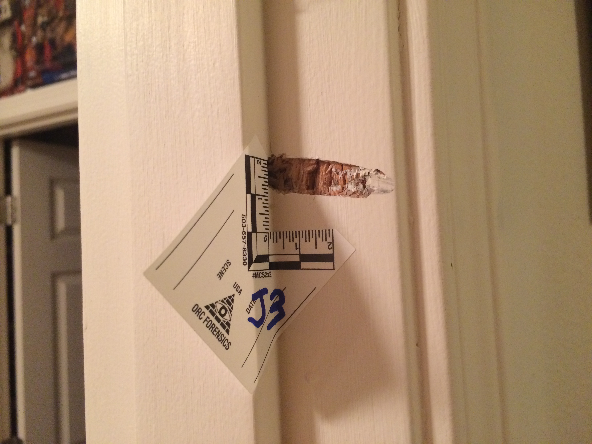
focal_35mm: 29
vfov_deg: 48.2
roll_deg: +3.0
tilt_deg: +1.6
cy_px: 222
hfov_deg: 61.7
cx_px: 296
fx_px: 496
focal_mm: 4.15
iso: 250
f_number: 2.2
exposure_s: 1/30
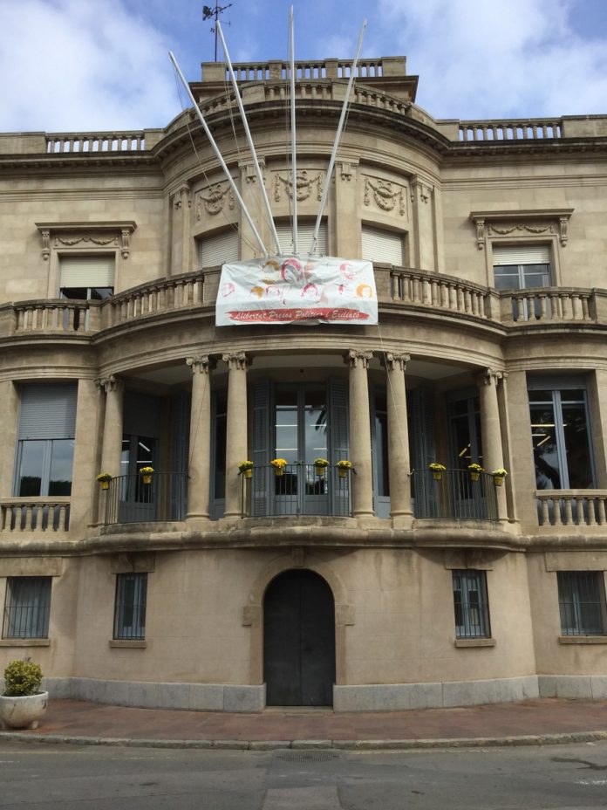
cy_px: 405
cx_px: 304
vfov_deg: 58.4
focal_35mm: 31
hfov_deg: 45.4
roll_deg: +0.9
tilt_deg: +15.0
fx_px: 725
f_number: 2.4
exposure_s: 1/947
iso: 25
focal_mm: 3.3
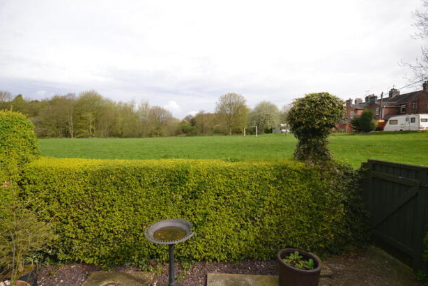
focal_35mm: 16
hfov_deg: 96.6
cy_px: 140
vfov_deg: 73.8
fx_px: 190
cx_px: 202
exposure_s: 1/160
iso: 100
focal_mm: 10
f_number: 6.3
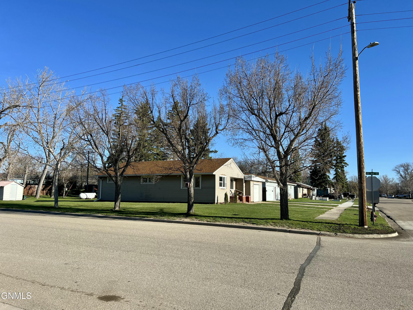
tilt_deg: +4.1
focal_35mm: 26
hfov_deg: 67.3
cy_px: 155
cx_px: 206
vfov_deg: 53.1
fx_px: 310
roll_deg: +0.4
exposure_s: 1/2915
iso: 50
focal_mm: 5.7
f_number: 1.5
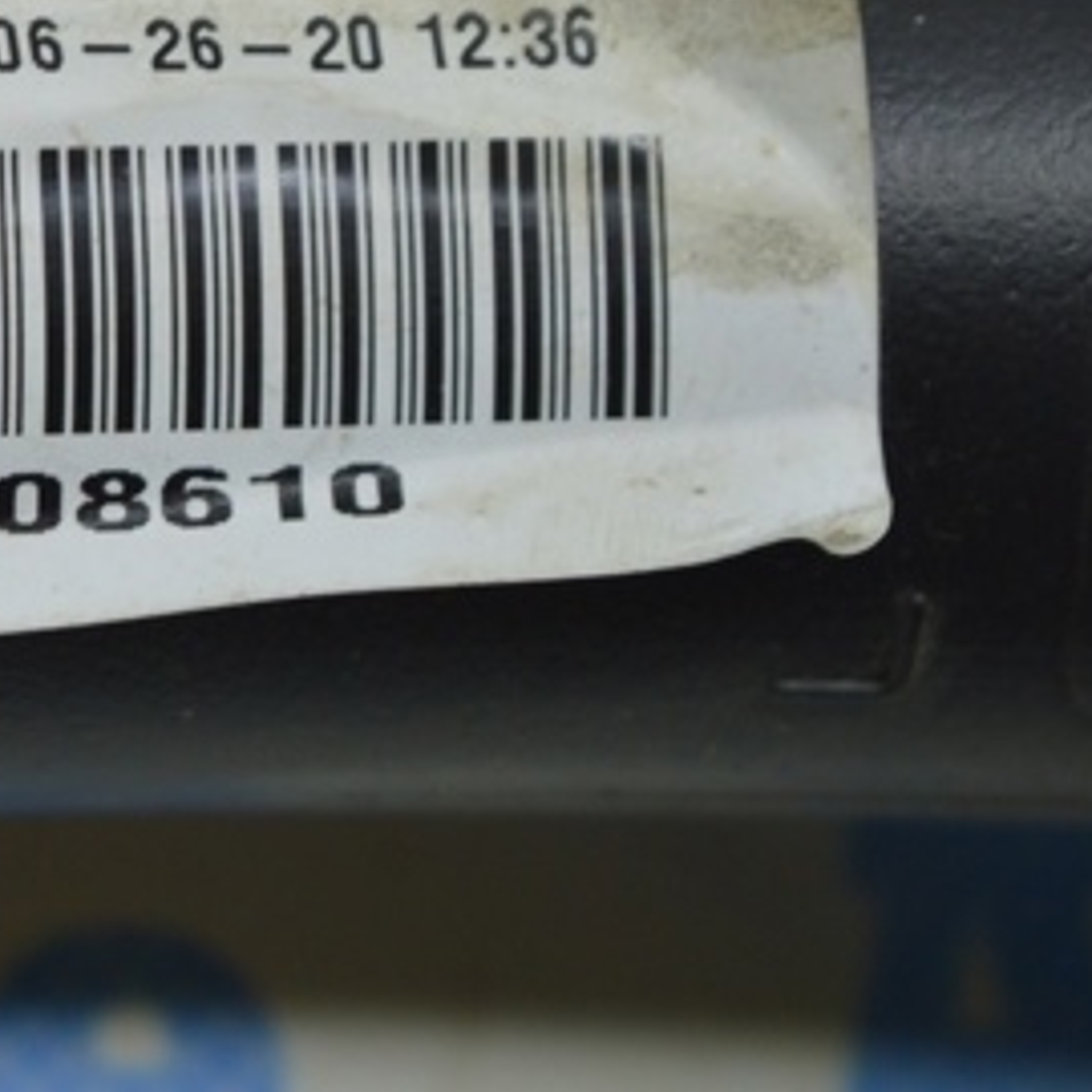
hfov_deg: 10.4
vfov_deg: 10.5
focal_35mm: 166
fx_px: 5925
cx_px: -190
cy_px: 334
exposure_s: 1/40
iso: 400
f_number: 5.6
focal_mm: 55
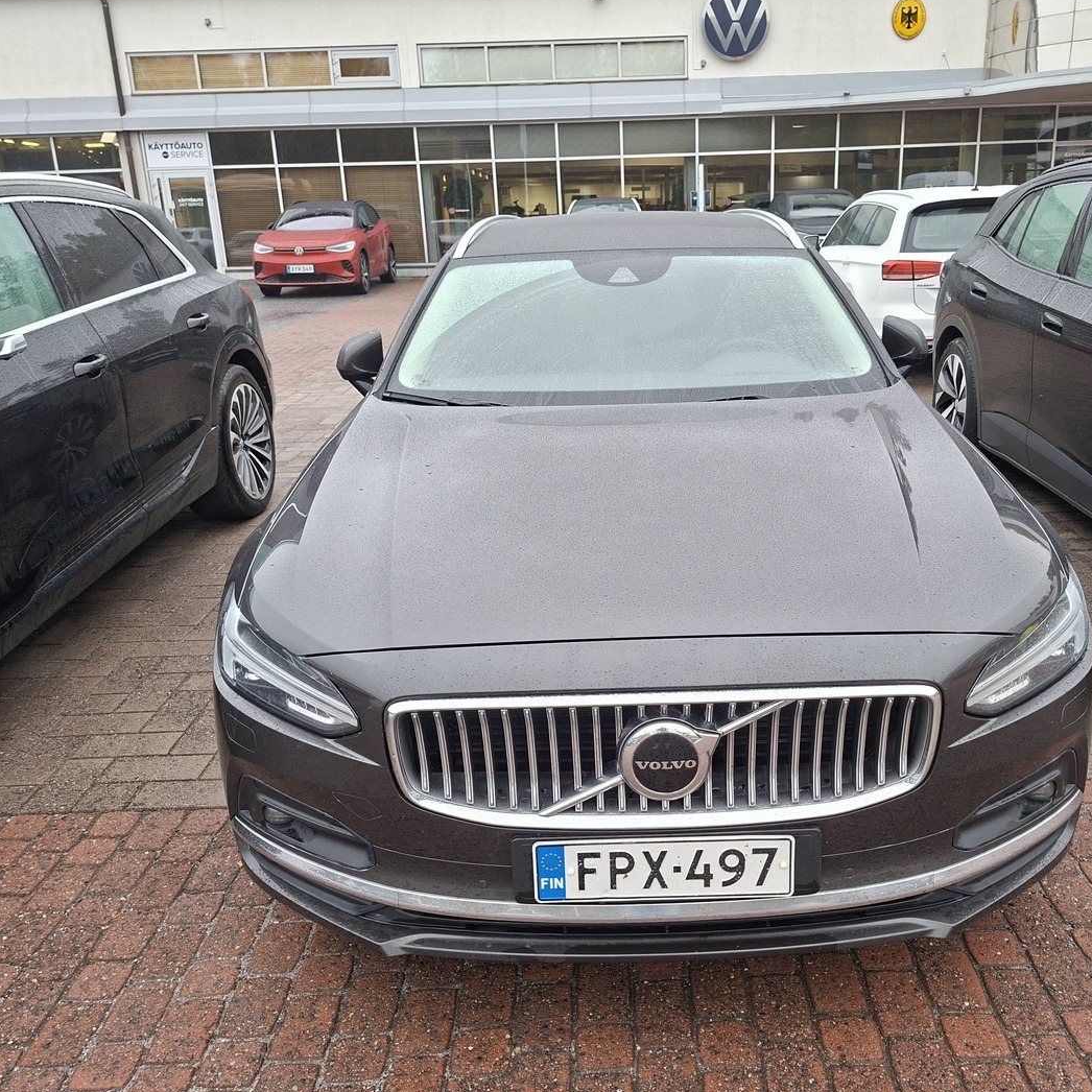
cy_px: 549
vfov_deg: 57.3
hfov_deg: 57.1
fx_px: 999
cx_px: 616
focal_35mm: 28
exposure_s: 1/100
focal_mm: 5.54
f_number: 1.8
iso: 100
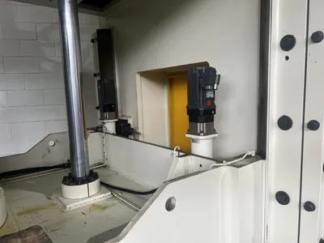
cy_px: 122
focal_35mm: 26
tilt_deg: -8.2
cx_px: 162
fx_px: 243
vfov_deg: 53.1
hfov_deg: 67.3
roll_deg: +1.4
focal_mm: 5.7
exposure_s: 1/60
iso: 64
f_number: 1.5
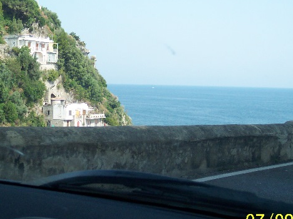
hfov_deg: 29.7
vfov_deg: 22.5
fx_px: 550
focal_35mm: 65
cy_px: 81
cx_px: 117
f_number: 2.8
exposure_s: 1/700
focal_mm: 8
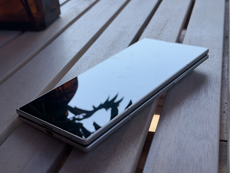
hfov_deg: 39.7
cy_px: 86
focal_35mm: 48
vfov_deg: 30.3
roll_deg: +3.3
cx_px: 115
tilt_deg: -29.4
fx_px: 319
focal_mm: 6.76
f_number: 1.78
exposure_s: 1/1055
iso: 64
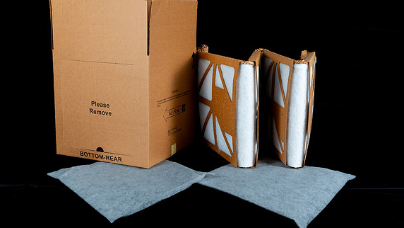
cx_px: 201
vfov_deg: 23.5
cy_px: 115
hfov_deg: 40.6
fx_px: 546
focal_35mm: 51
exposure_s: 1/125
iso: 160
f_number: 8
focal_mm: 48
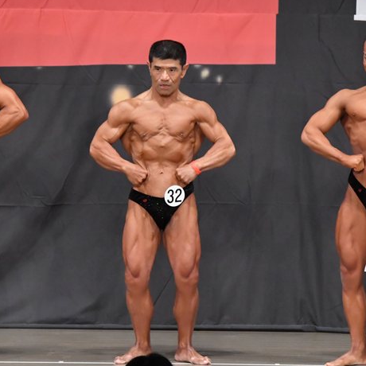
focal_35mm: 322
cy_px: 182
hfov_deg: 5.4
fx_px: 3852
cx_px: 230
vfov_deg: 5.4
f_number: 5.6
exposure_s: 1/400
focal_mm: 150
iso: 6400
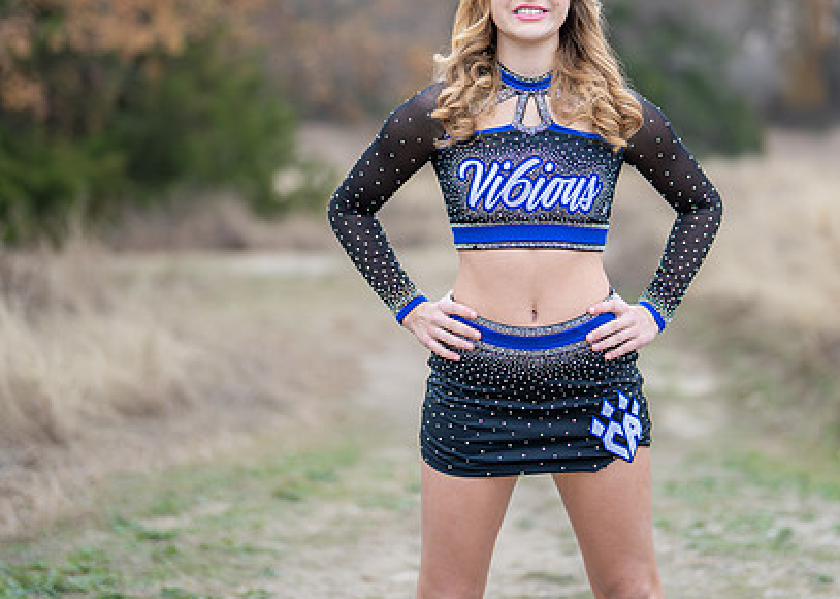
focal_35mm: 90
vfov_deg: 15.8
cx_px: 524
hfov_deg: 22.1
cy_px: 148
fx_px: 2145
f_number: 1.2
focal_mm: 50
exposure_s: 1/1000
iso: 400
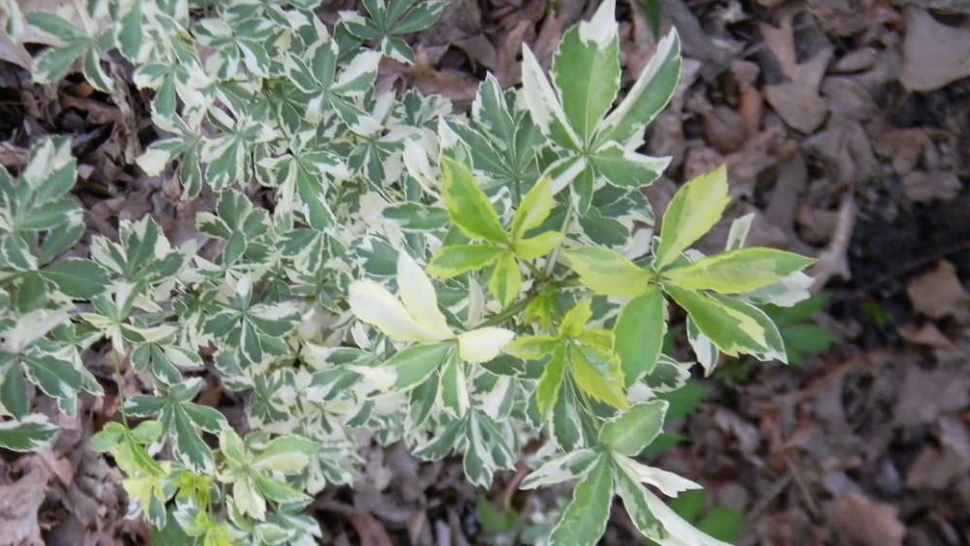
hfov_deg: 39.9
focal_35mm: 52
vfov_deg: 23.1
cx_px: 479
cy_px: 292
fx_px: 1337
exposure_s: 1/23.7
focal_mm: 8.6
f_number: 3.9
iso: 400
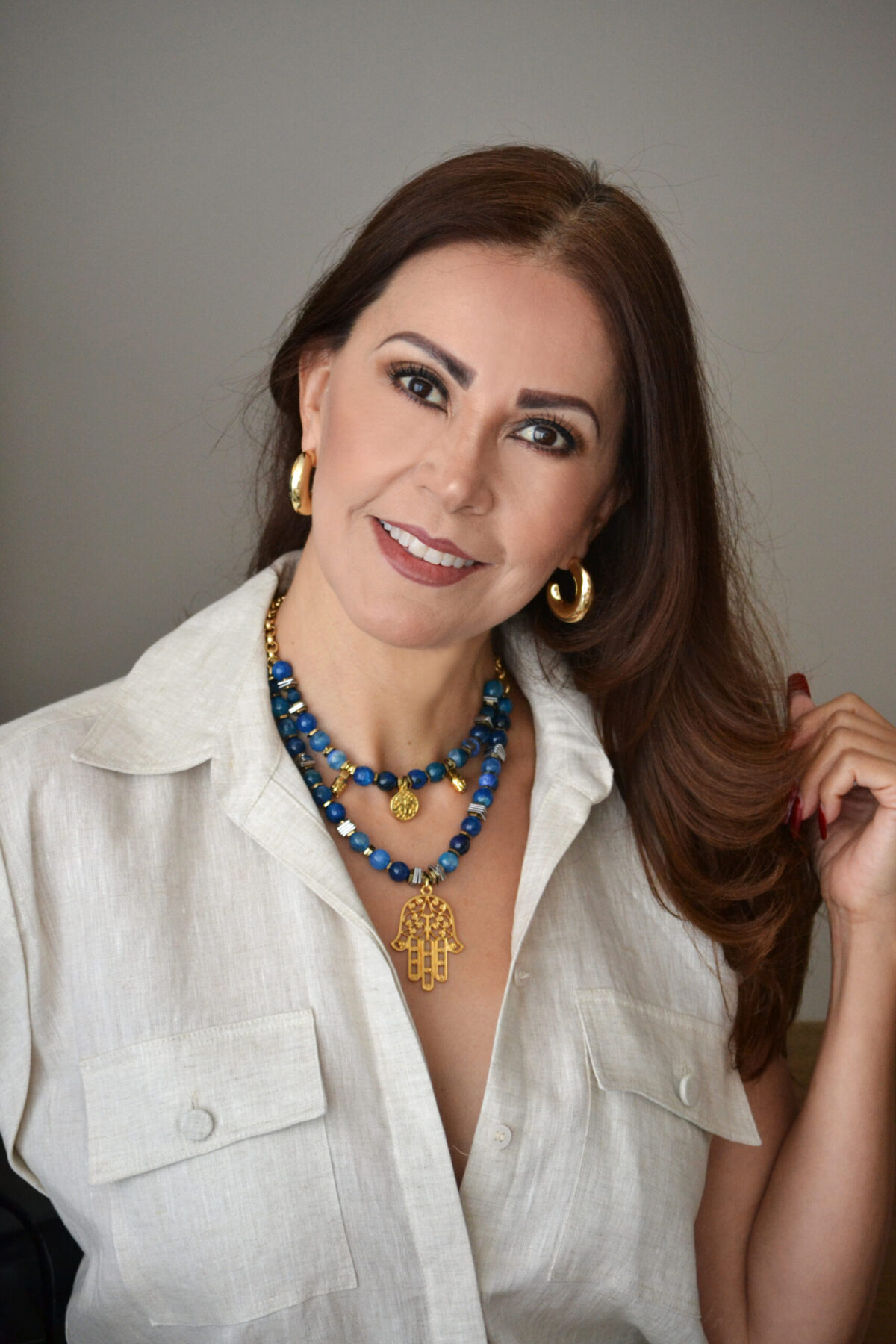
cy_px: 672
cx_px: 448
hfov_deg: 11.4
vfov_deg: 17.1
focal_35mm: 120
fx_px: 4480
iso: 1250
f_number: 4.2
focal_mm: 80
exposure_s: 1/125
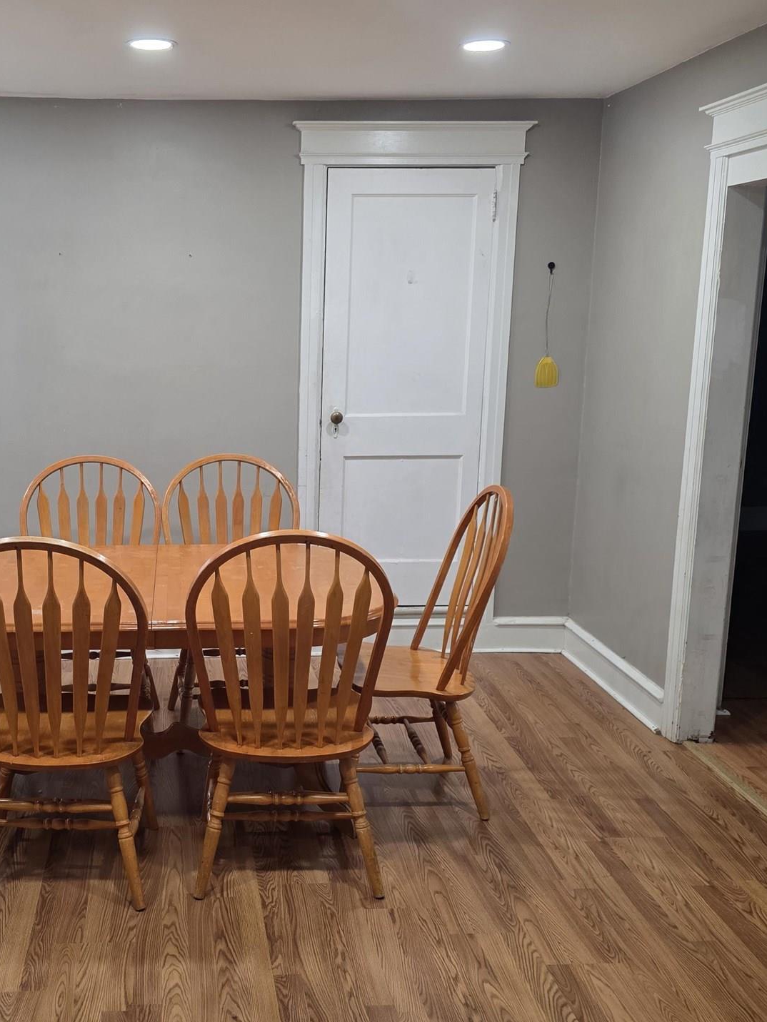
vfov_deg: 50.0
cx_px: 236
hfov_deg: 38.1
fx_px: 1093
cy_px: 570
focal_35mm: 37
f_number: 1.7
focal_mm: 6.3
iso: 200
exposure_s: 1/120
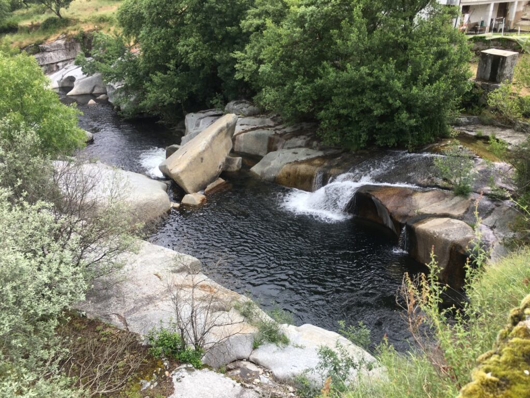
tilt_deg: -26.6
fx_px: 444
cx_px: 265
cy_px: 199
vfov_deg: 48.2
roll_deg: +1.6
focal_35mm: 29
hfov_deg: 61.7
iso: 25
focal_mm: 4.15
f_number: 2.2
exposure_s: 1/373
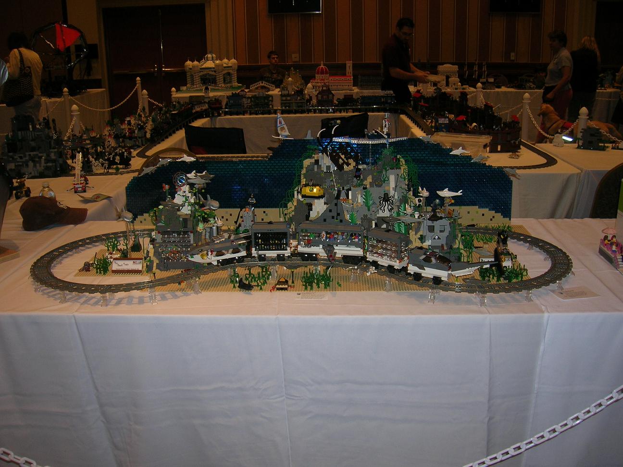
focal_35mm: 34
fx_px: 612
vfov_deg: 41.8
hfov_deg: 54.0
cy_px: 234
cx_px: 312
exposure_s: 1/60.1
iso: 50
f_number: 2.9
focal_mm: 5.7
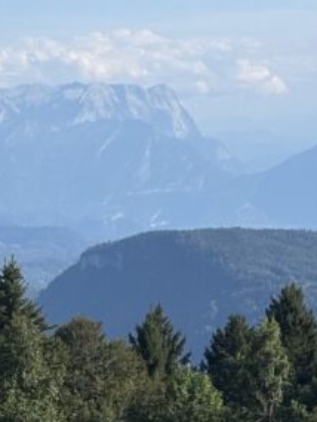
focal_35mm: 187
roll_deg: +0.5
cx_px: -184
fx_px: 2282
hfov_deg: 7.8
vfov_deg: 10.6
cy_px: 299
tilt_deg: -3.8
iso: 40
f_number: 1.6
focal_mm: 5.96
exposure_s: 1/2639
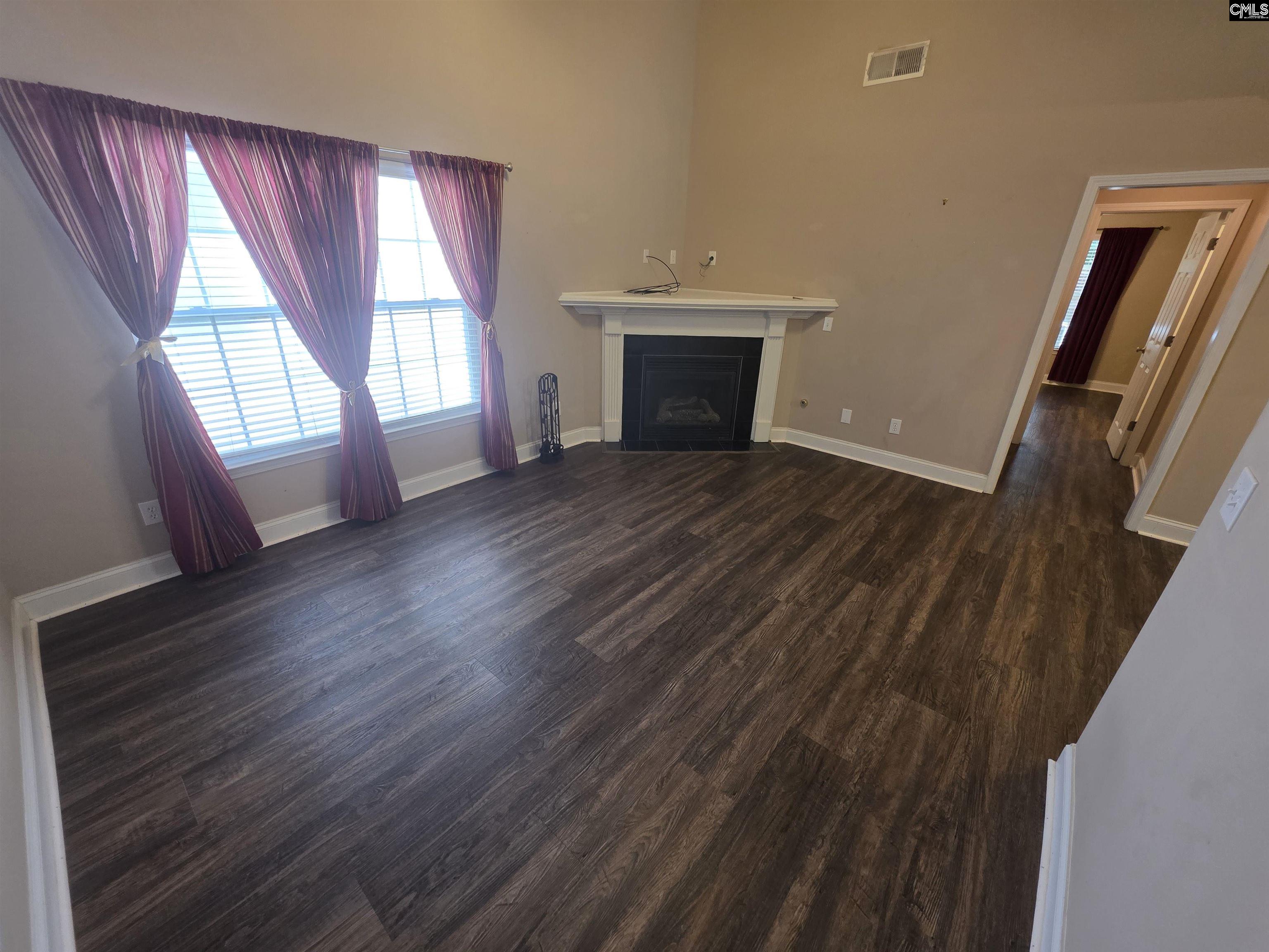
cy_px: 476
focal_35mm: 13
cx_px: 634
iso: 200
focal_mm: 2.2
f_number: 1.9
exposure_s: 1/60
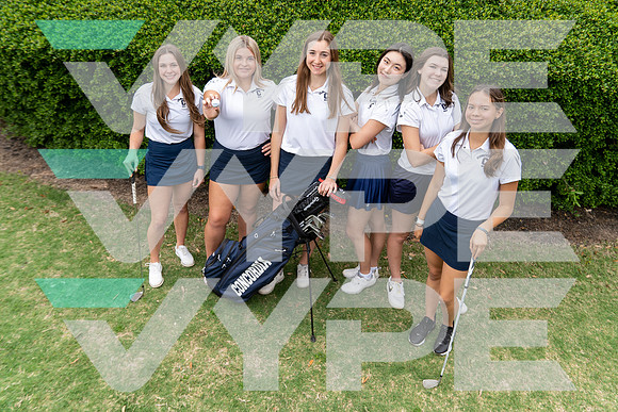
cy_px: 206
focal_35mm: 25
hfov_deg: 71.5
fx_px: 429
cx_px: 309
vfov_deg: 51.3
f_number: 4
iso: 100
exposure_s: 1/250
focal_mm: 25
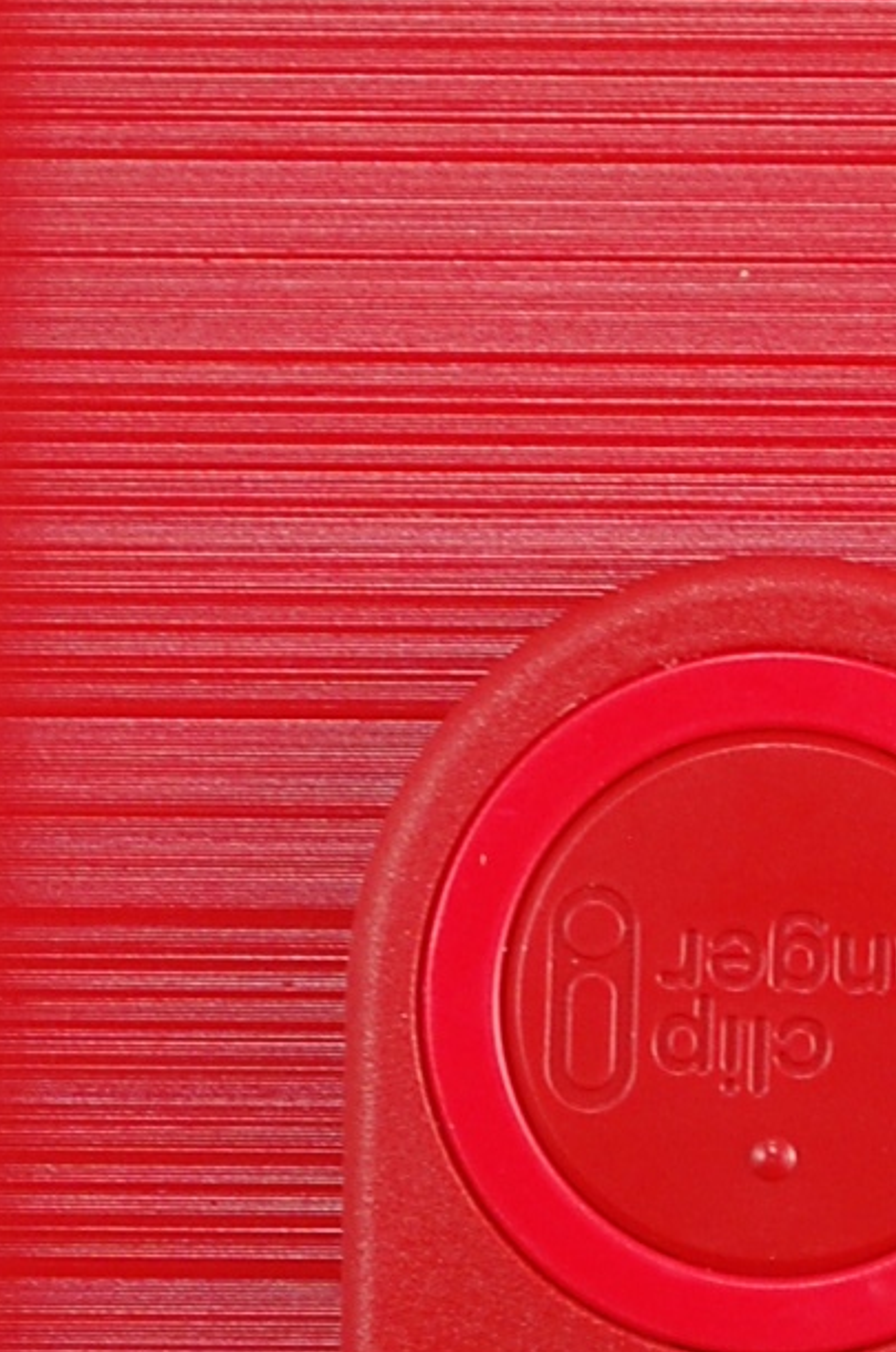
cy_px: 549
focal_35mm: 305
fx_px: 11426
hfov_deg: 4.5
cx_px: 931
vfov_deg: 6.8
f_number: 5.6
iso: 450
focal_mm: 55
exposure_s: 1/30
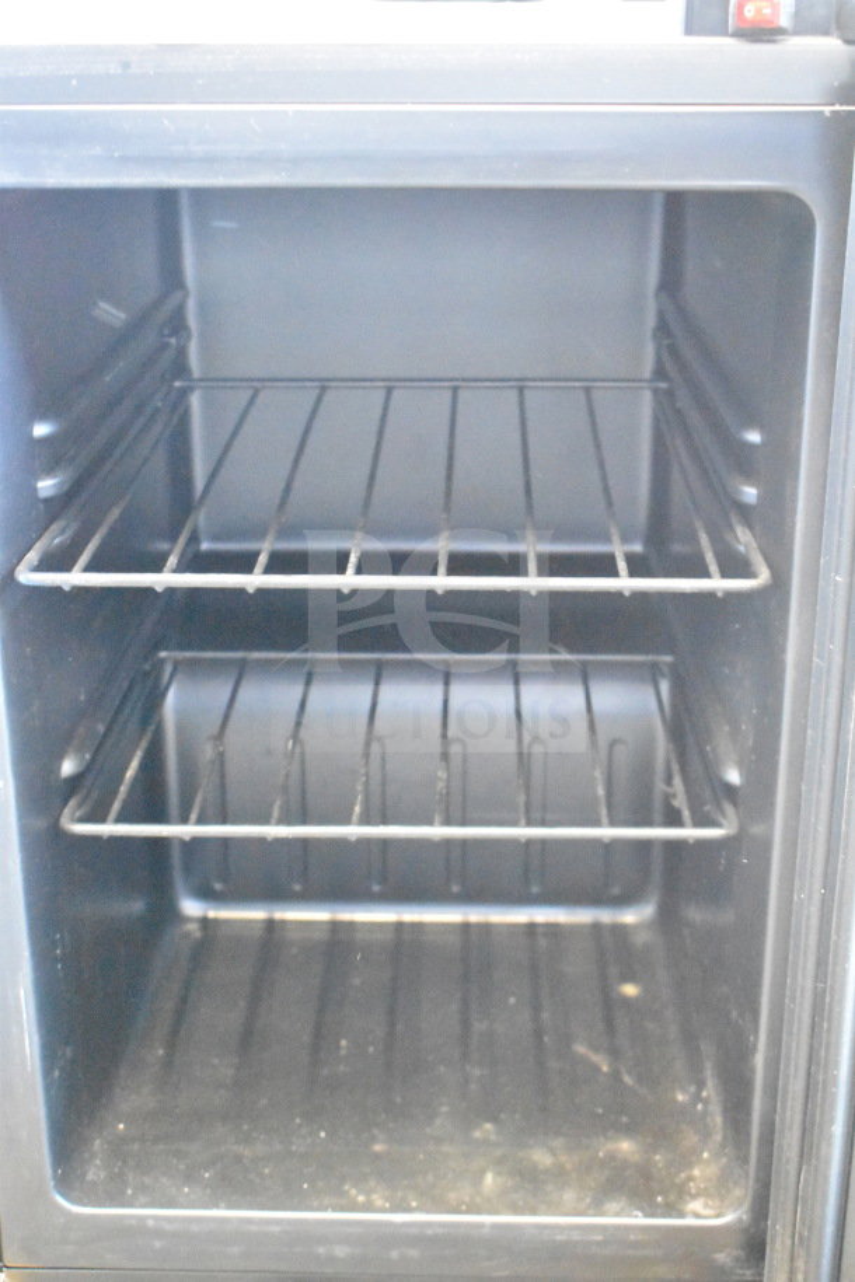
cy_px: 641
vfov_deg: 38.9
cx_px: 428
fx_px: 1817
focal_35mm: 51
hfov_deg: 26.5
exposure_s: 1/25
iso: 25600
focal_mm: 34
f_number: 4.5
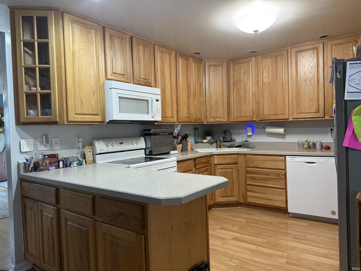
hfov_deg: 71.6
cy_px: 136
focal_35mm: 24
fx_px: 250
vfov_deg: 56.8
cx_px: 180
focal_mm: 6.76
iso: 200
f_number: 1.78
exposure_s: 1/60
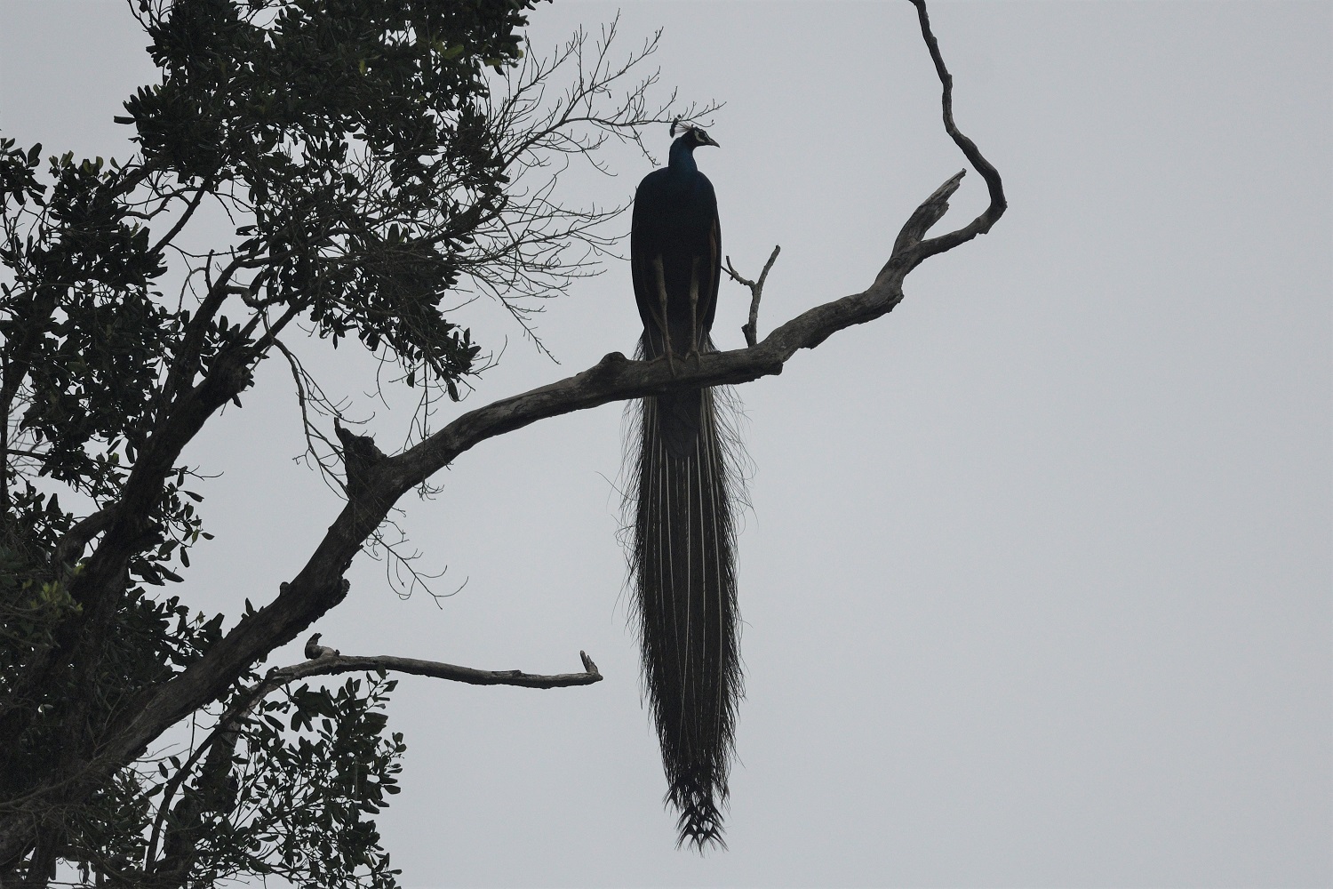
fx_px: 31101
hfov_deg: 2.5
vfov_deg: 1.6
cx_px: 666
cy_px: 444
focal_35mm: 840
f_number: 5.6
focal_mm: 420
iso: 560
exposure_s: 1/1600
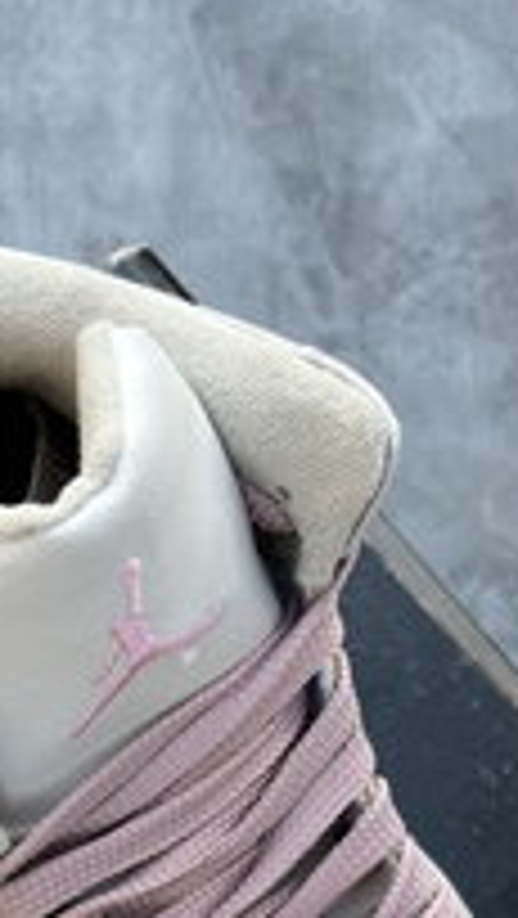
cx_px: -140
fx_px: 1804
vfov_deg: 25.2
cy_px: 1145
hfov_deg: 15.6
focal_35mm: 74
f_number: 1.5
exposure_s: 1/196
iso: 40
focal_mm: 5.7
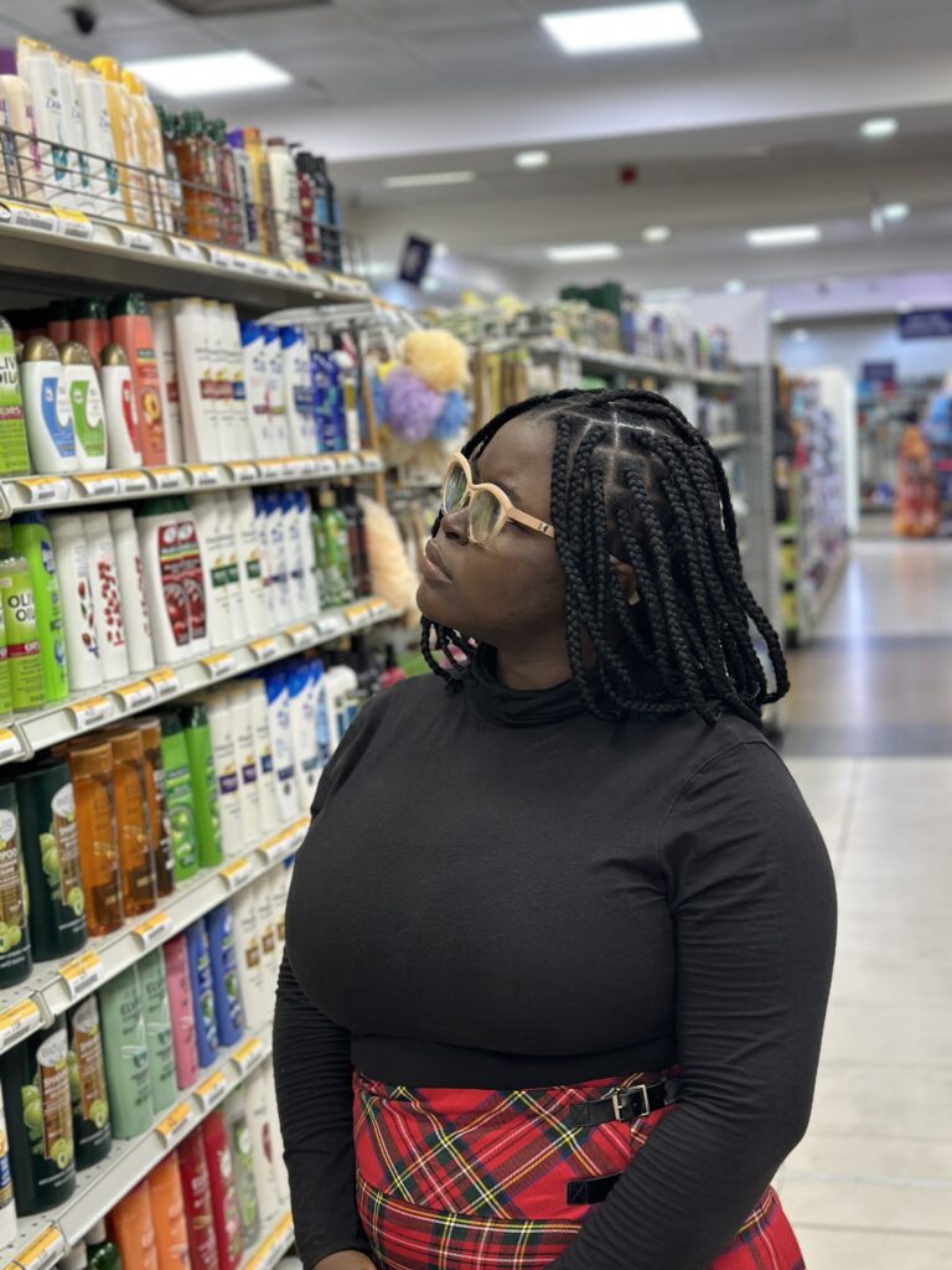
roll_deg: +2.3
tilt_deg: -6.5
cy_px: 635
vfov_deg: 39.7
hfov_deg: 30.3
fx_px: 1760
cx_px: 476
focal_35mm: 48
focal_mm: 6.86
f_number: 1.78
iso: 125
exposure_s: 1/50
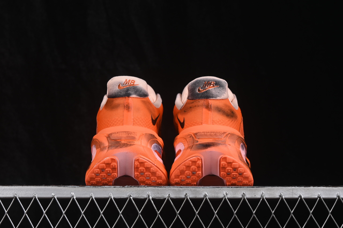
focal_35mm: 75
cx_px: 172
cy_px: 114
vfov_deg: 18.2
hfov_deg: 27.0
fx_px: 715
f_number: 8
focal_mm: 50
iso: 160
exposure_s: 1/80
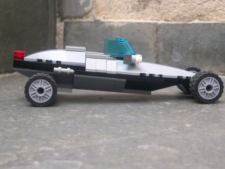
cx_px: 112
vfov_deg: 21.0
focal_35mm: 70
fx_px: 455
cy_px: 84
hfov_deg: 27.8
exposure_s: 1/107
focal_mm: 11.6
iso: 80
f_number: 3.8
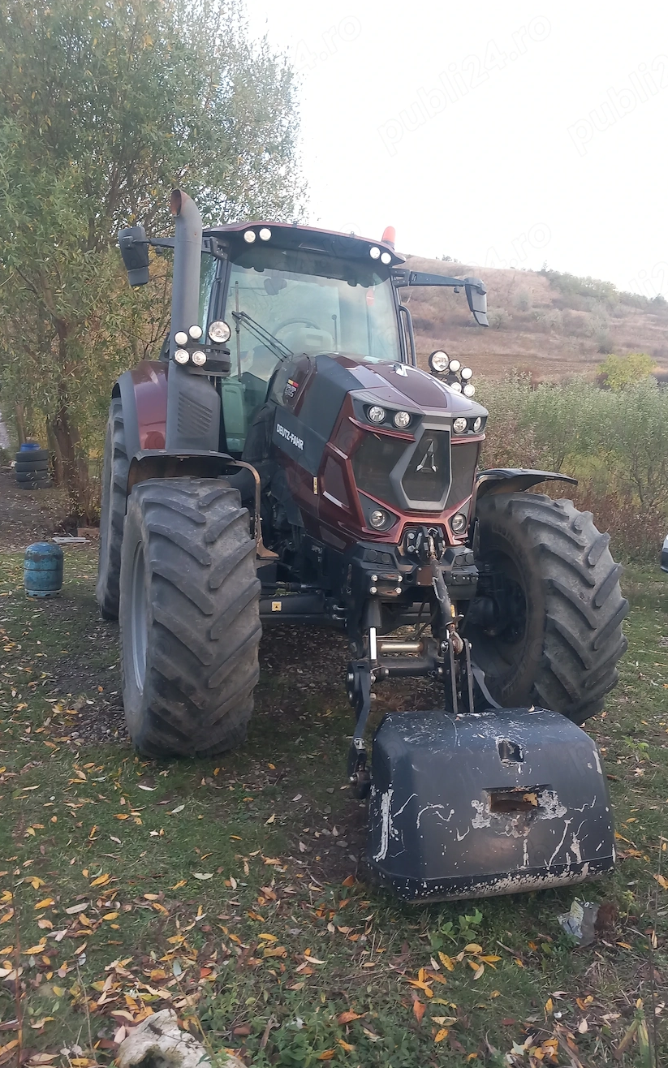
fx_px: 844
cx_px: 368
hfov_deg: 43.1
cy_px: 539
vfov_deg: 64.6
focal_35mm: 29
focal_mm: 4
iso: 80
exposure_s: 1/50
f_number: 1.8
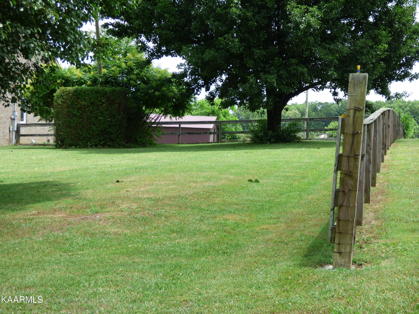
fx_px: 799
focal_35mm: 66
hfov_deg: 29.4
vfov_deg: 22.3
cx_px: 210
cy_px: 157
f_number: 4.2
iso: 100
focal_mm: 11.21
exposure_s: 1/250
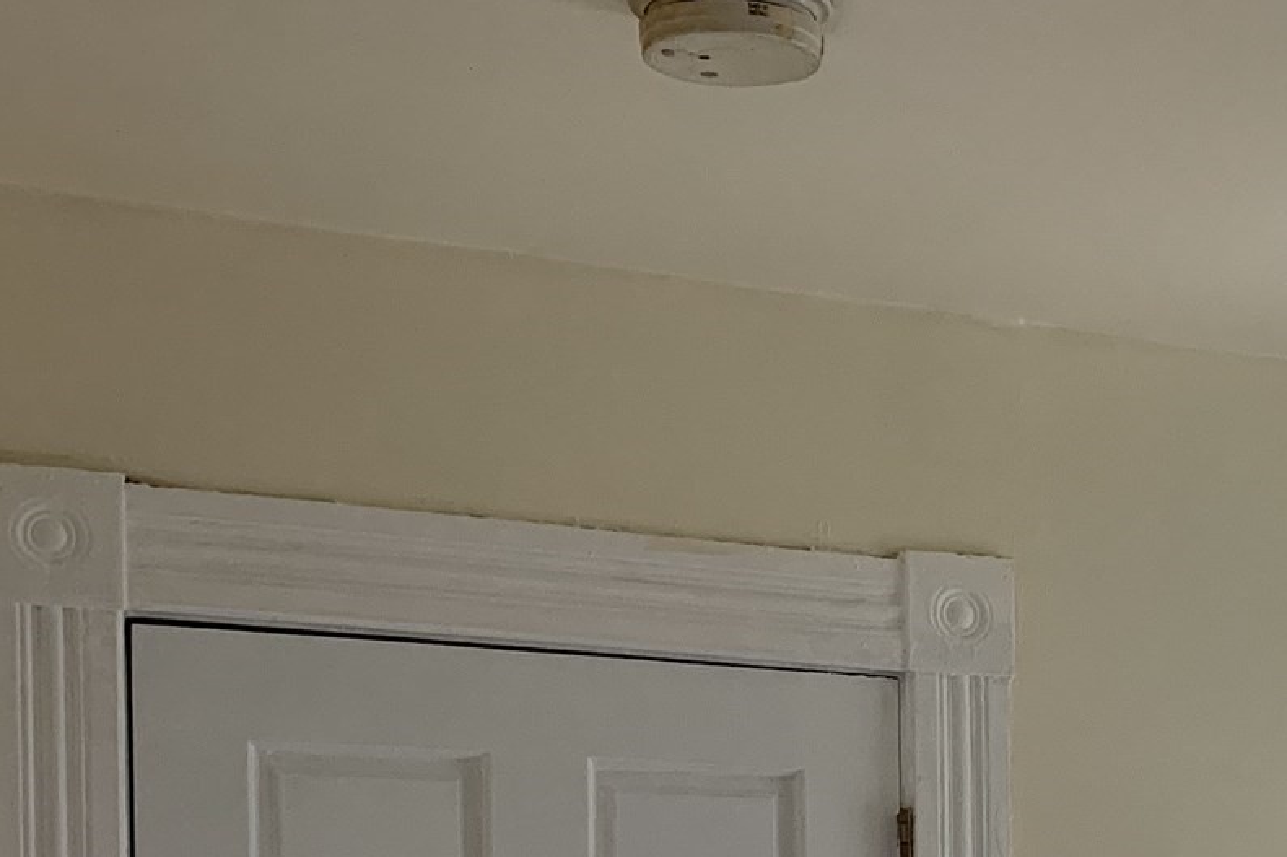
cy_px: 1143
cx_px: 1144
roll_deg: -0.2
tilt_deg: +0.9
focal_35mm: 70
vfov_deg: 18.0
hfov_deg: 27.8
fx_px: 2502
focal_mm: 4.25
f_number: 1.8
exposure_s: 1/95
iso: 100
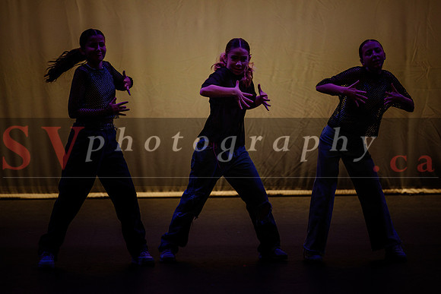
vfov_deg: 5.8
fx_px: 2903
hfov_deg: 8.7
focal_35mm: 237
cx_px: 220
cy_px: 125
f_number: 2.8
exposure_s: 1/500
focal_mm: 200
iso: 1250
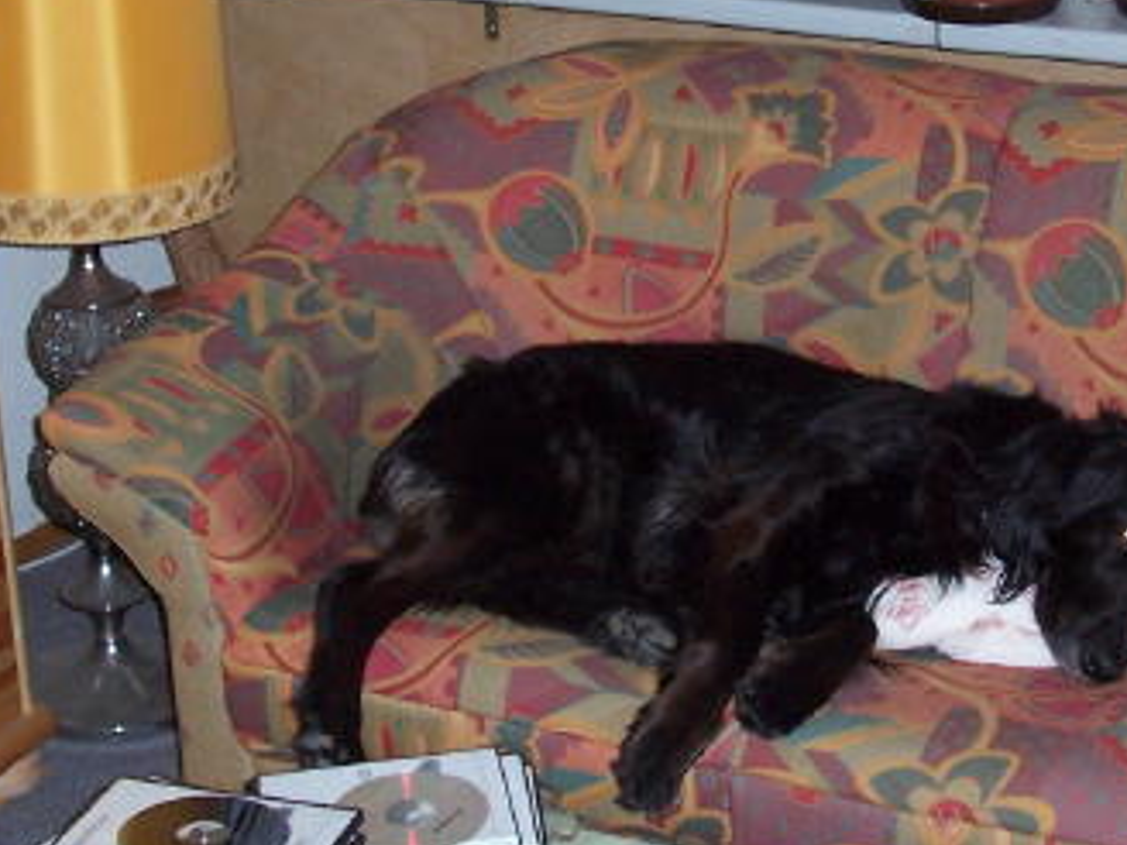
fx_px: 2670
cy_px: 172
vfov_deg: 17.8
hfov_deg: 23.7
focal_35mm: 82
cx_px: 732
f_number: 3
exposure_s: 1/60
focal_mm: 7
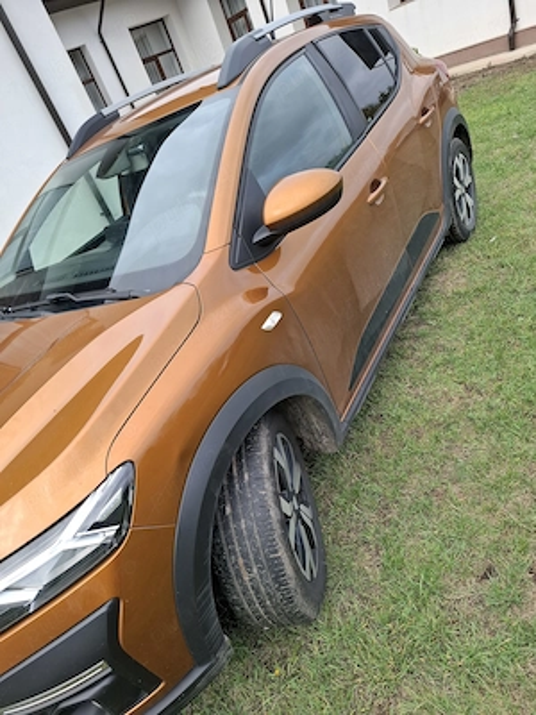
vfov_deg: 73.9
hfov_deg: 58.9
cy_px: 358
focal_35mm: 23
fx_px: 475
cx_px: 268
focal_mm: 5.54
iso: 50
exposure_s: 1/258
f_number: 1.8
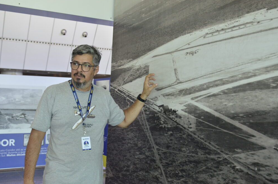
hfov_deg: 47.0
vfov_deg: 32.1
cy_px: 91
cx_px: 136
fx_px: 320
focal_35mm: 42
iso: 1250
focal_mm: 27
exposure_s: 1/125
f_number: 3.2
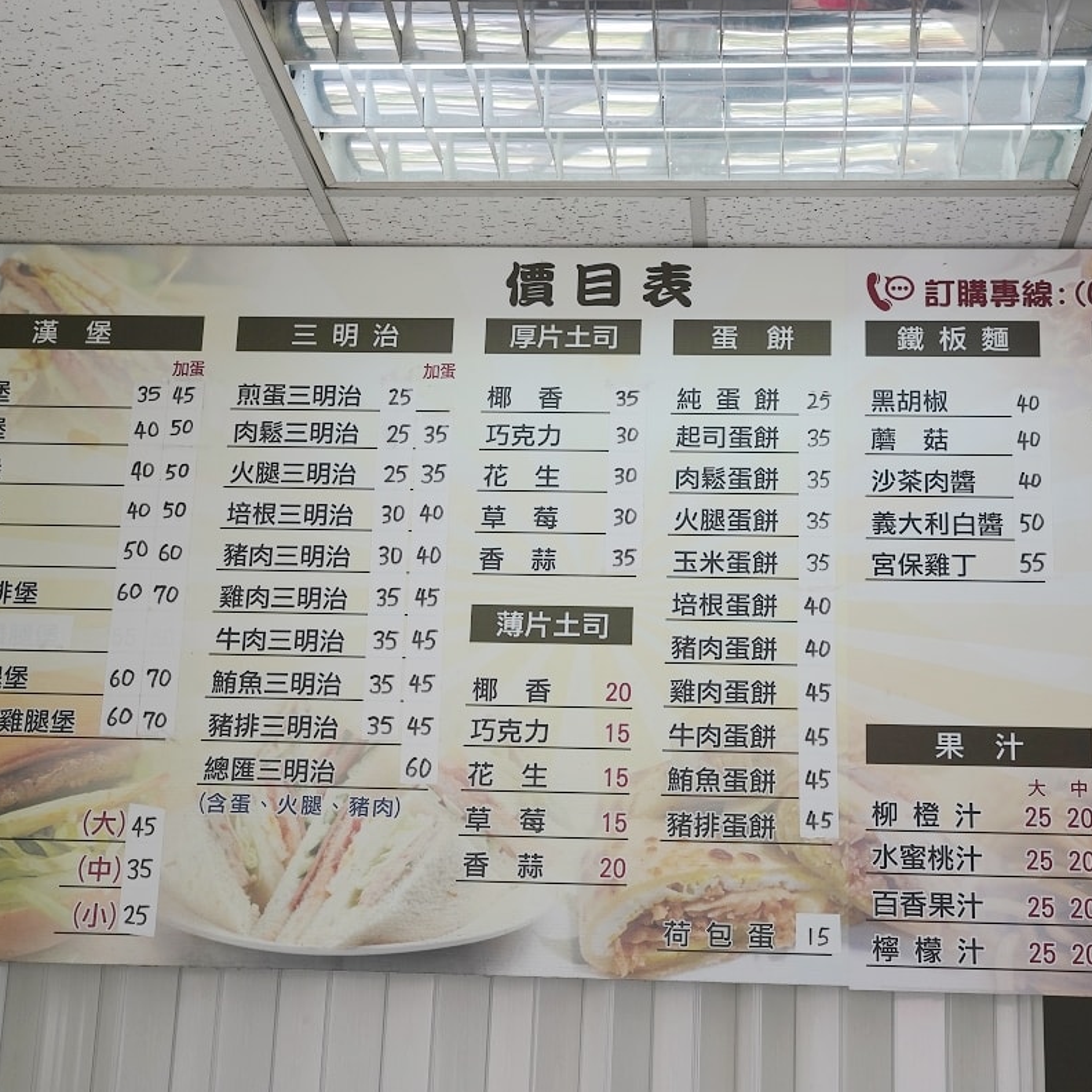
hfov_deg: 31.6
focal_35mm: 54
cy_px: 549
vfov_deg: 31.6
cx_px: 622
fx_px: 1927
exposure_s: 1/160
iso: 640
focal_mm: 42
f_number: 4
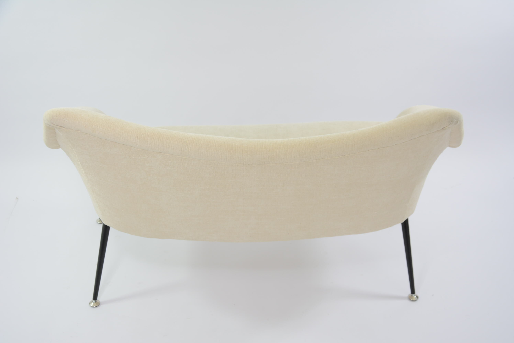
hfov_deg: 46.4
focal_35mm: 42
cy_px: 172
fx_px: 600
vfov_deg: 31.9
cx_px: 257
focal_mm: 28
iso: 400
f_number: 5.6
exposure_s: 1/125
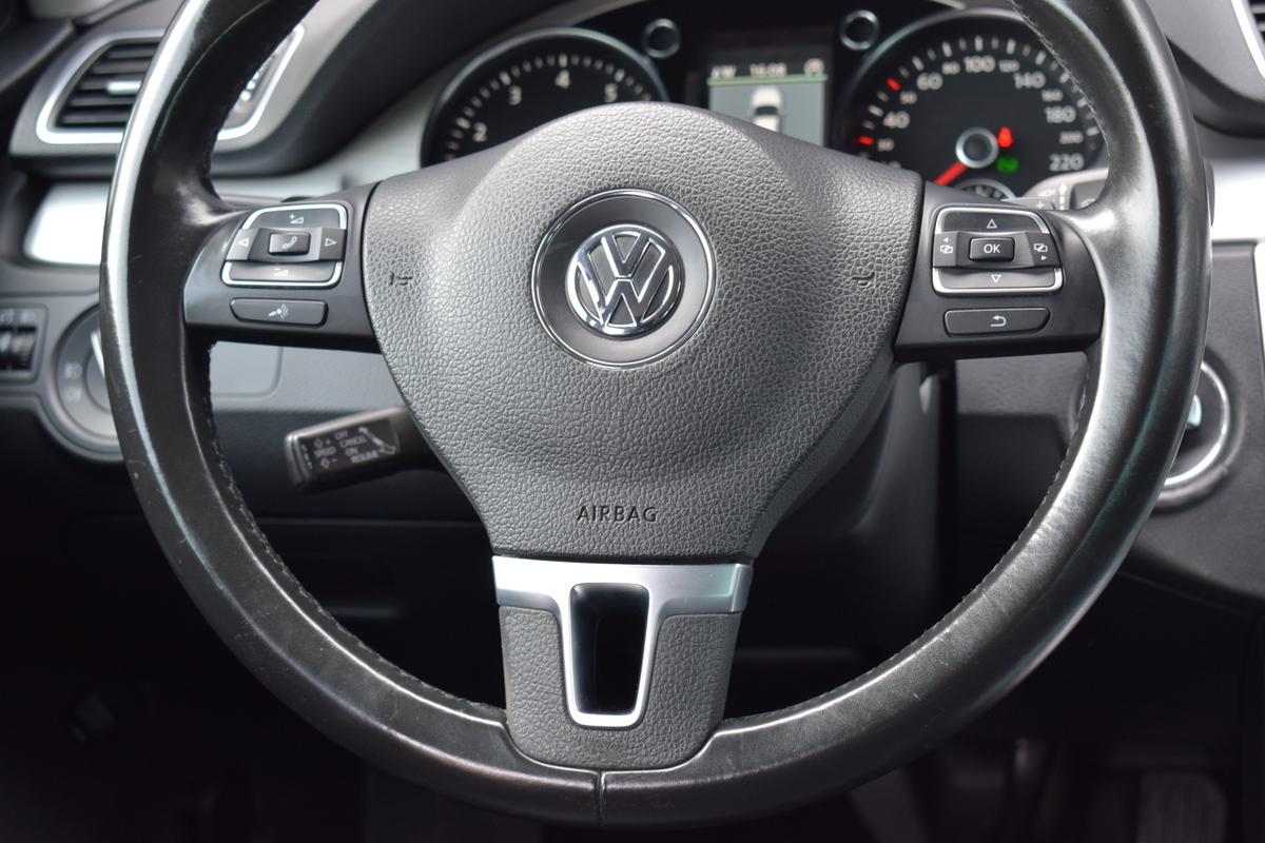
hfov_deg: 27.0
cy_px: 422
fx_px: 2635
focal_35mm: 75
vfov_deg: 18.2
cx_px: 632
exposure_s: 1/60
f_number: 5.6
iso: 500
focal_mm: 50
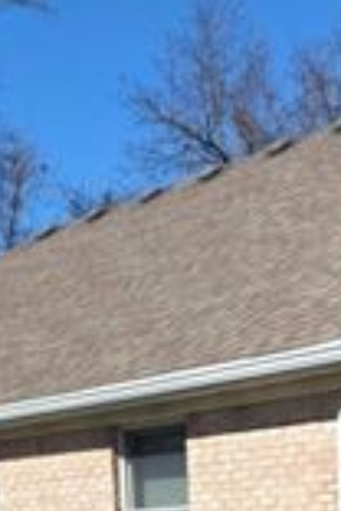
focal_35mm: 102
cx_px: 308
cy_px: 693
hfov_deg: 13.3
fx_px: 1449
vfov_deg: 18.4
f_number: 1.7
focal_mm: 6.3
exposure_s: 1/5153
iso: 80
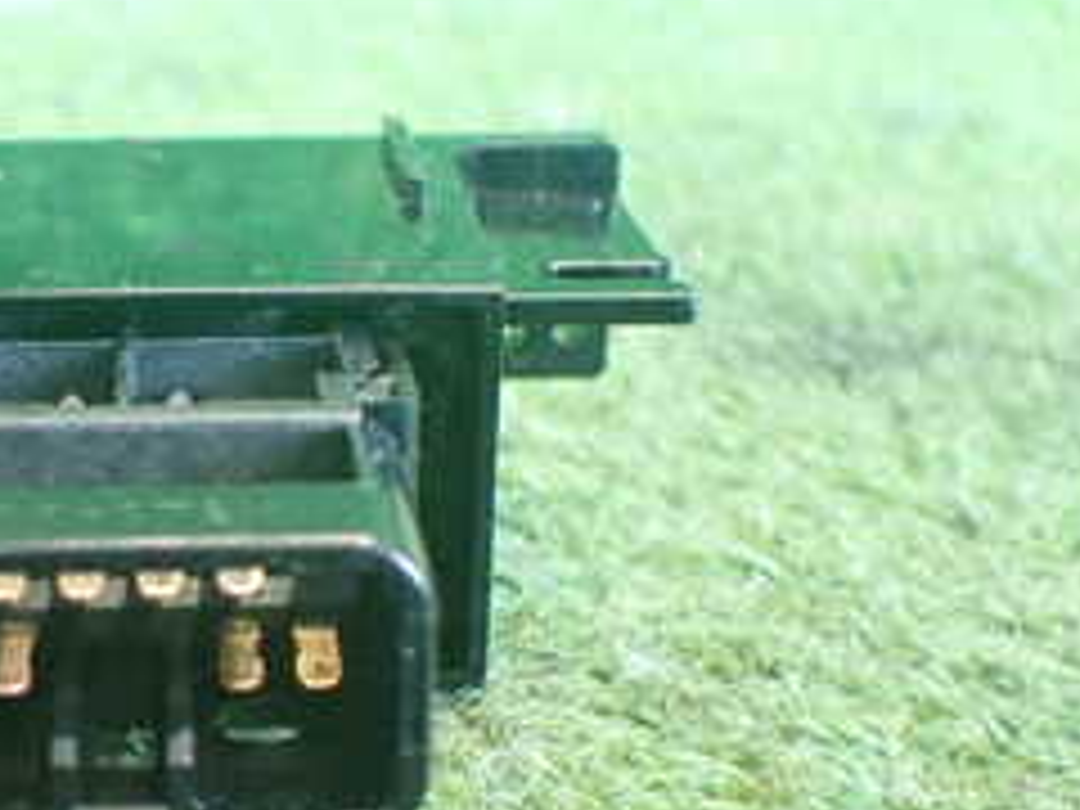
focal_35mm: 75
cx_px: 108
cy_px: 652
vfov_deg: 19.4
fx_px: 2340
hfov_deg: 25.2
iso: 800
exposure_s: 1/40
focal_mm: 5.4
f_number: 2.3
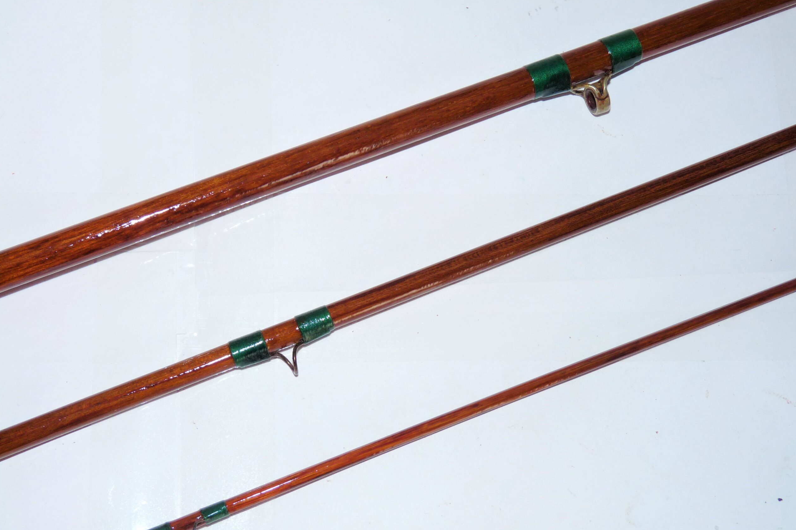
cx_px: 399
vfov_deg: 21.9
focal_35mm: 62
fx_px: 1371
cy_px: 284
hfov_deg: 32.4
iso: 100
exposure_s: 1/30
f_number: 3.2
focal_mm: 10.4
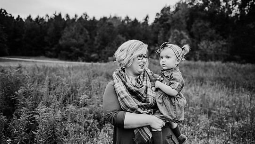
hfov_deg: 69.8
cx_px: 125
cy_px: 88
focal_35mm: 27
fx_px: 183
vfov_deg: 42.7
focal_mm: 24
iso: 125
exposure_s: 1/800
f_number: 2.2
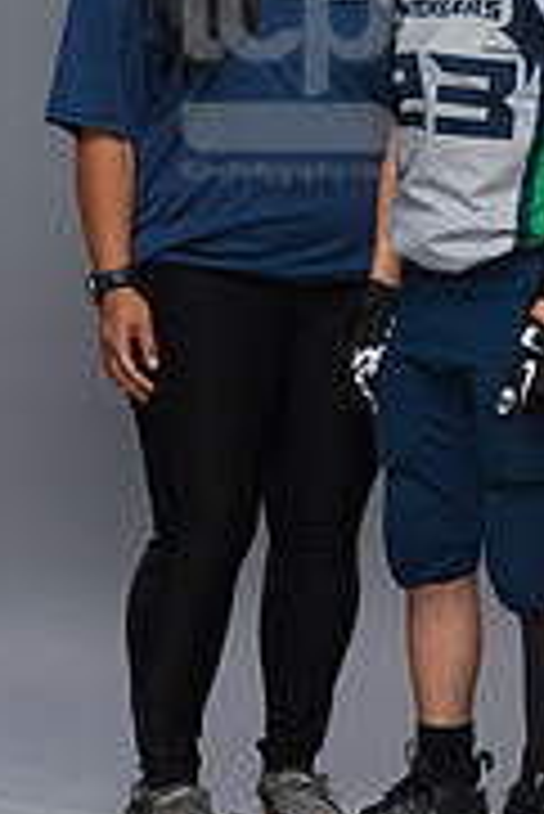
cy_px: 58
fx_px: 4502
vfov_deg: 10.3
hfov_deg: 6.9
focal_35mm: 199
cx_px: 288
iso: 320
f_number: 6.3
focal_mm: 80
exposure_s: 1/250
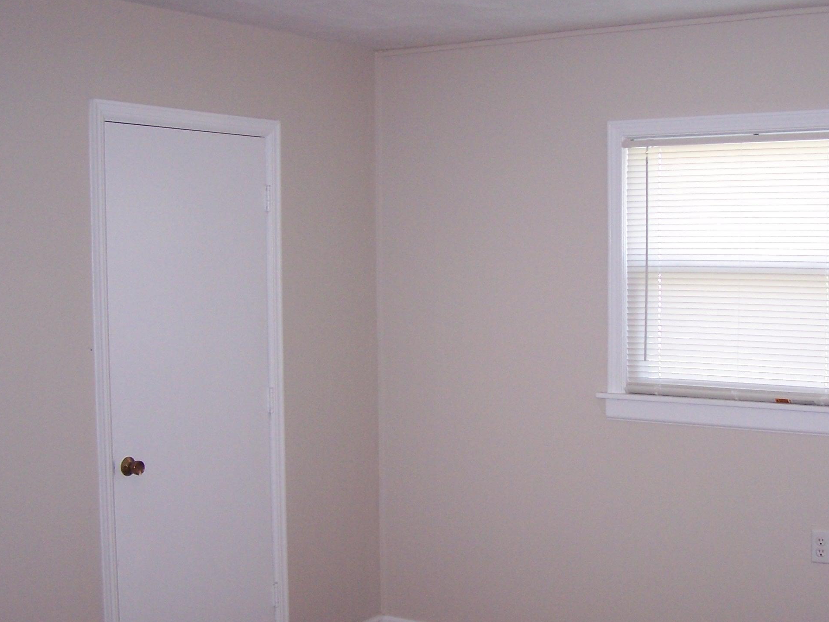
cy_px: 367
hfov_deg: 37.3
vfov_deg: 28.5
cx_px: 520
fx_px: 1222
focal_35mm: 51
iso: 140
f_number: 2.8
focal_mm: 6.3
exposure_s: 1/60
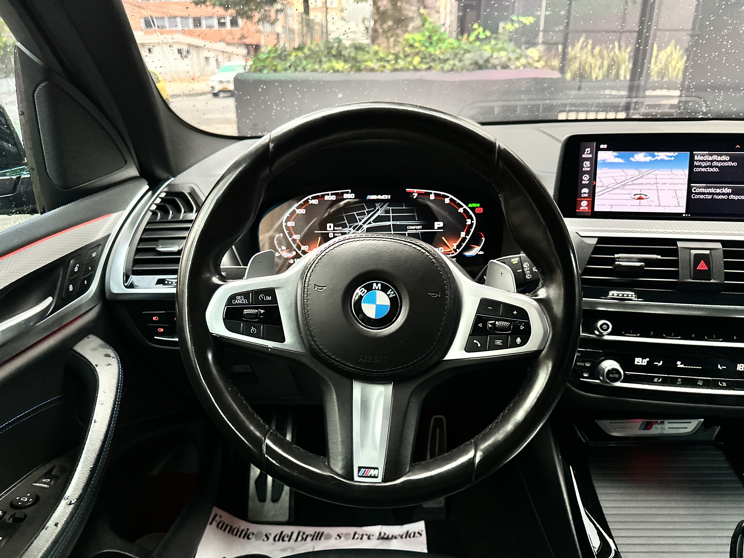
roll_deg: -0.9
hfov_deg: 71.6
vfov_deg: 56.8
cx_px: 372
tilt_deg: -21.0
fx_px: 516
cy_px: 279
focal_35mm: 24
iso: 1000
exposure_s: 1/36
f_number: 1.78
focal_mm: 6.86
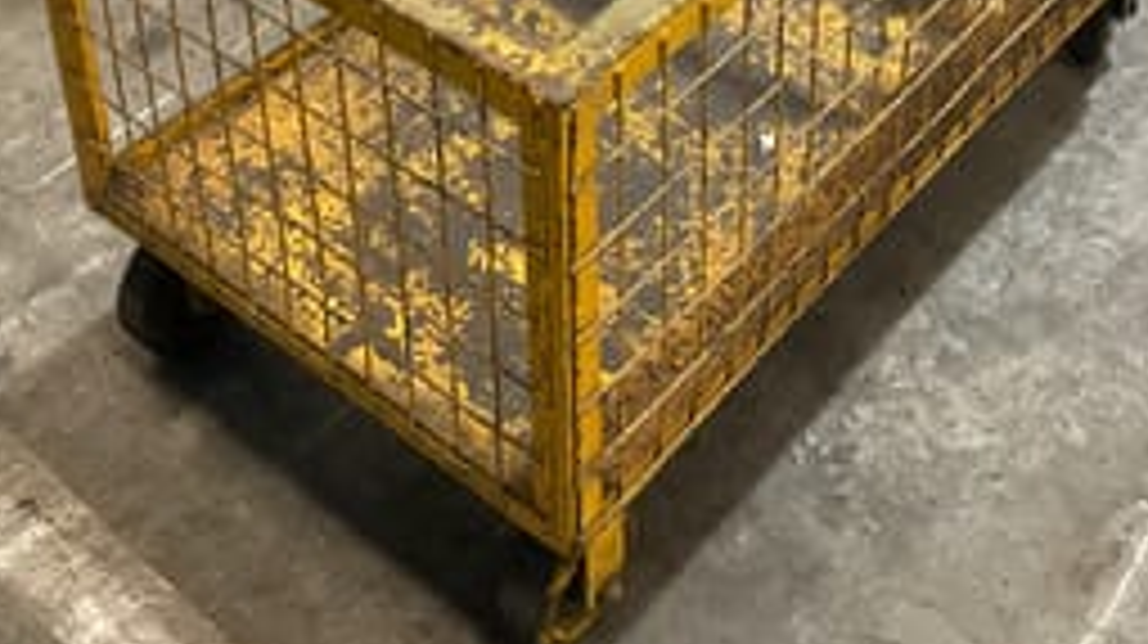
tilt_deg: -34.1
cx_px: 585
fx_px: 1886
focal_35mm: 62
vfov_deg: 18.2
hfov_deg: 33.9
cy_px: -169
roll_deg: +0.6
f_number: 1.8
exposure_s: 1/60
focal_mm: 3
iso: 250
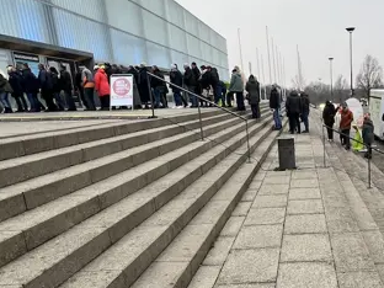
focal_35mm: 25
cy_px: 203
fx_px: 277
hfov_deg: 62.6
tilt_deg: -15.4
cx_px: 315
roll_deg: +3.2
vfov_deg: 53.2
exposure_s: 1/99
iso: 64
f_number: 1.8
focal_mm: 1.57
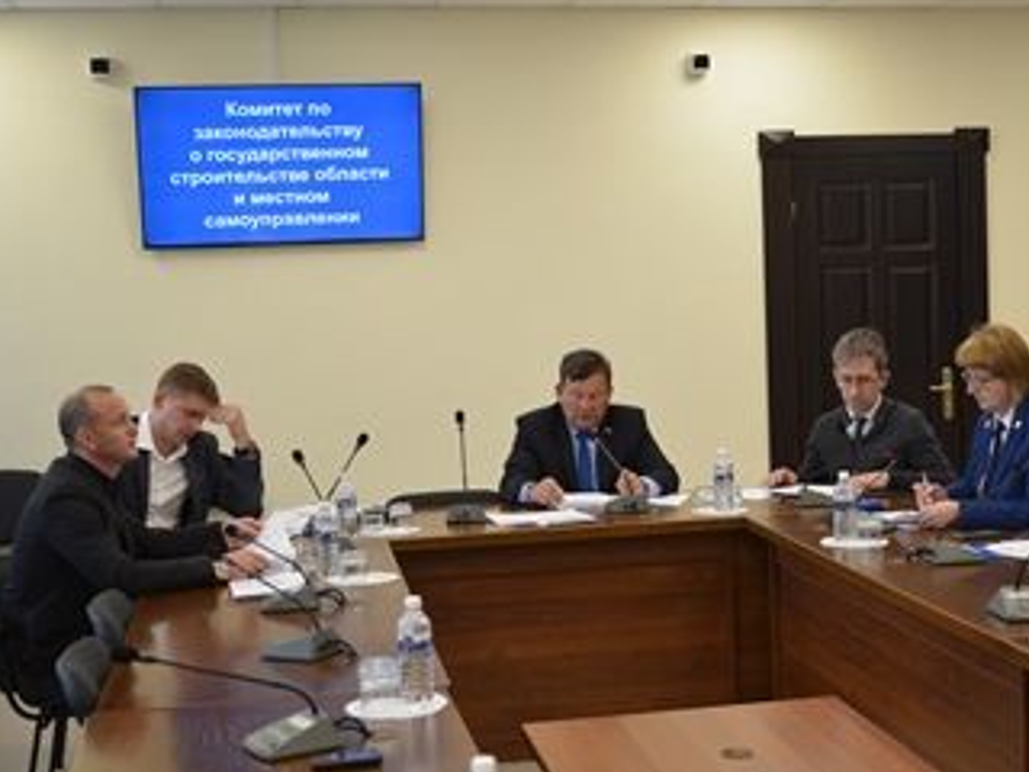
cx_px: 646
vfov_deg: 25.2
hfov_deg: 33.1
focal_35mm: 58
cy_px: 370
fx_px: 1724
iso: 400
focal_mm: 46
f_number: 4
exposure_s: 1/60
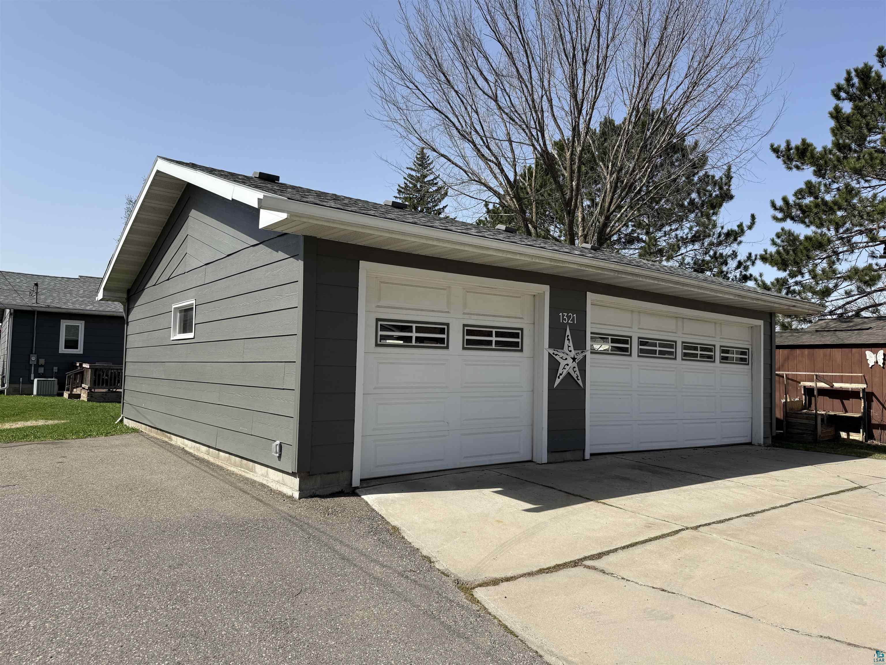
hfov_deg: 71.6
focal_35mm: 24
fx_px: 614
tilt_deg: +3.1
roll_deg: -1.7
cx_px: 443
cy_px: 332
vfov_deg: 56.8
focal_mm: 6.76
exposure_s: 1/4167
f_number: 1.78
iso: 80
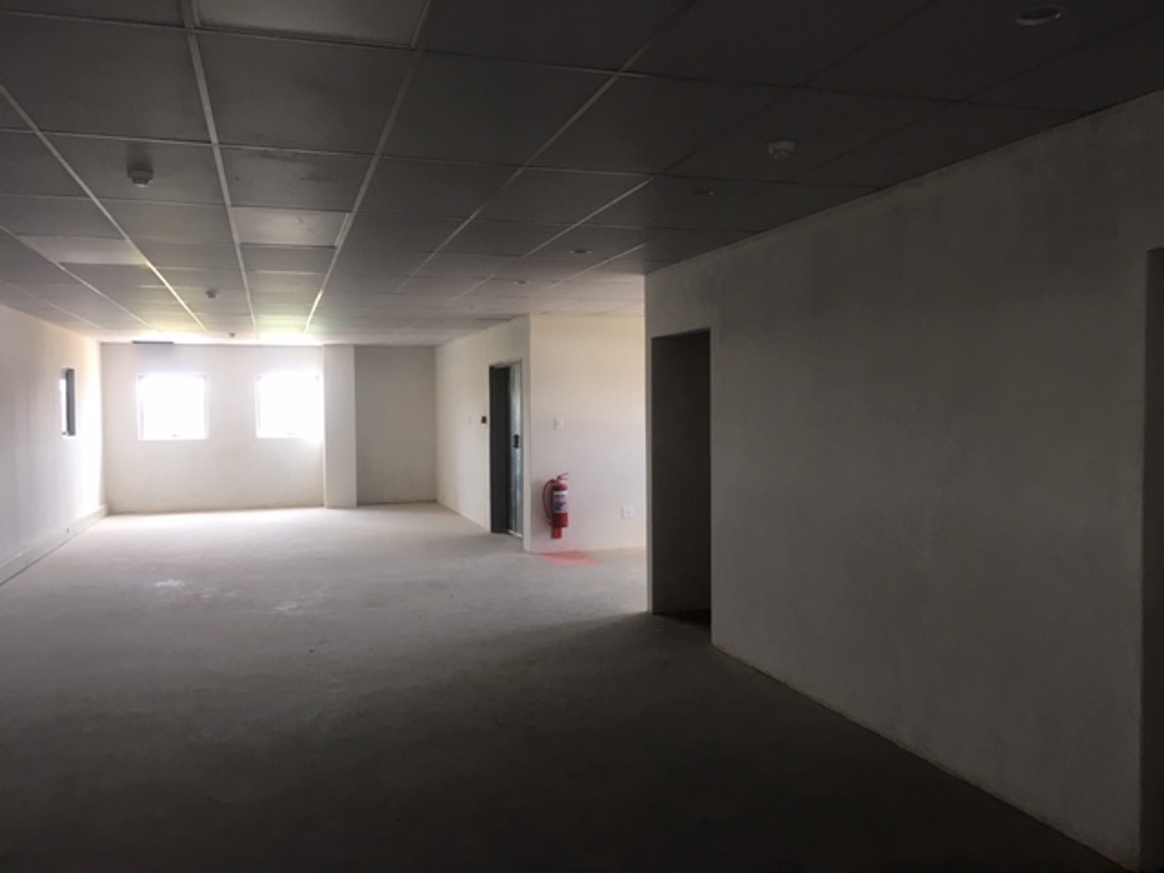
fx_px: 975
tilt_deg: -1.8
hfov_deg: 61.7
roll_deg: +1.3
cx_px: 582
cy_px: 436
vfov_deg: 48.2
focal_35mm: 29
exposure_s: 1/33
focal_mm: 4.15
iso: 25
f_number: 2.2
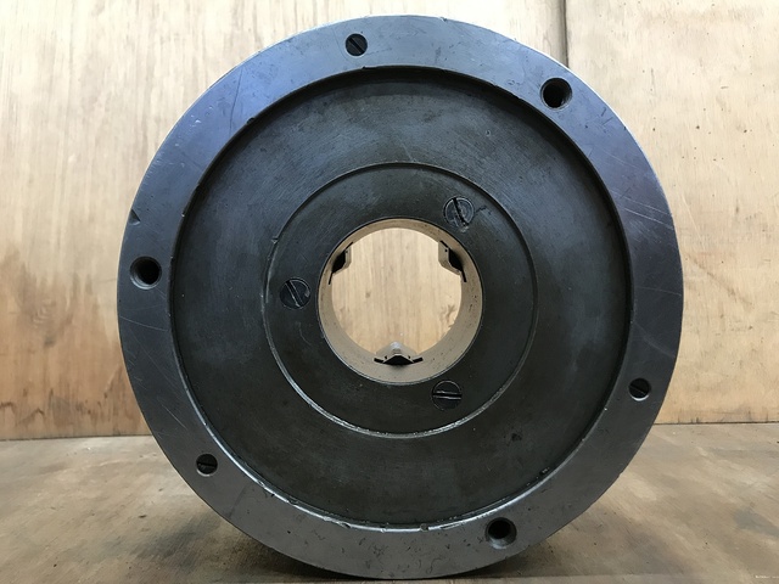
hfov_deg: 63.4
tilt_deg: -0.5
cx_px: 390
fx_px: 630
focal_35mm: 28
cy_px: 292
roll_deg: +0.5
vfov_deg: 49.7
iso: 80
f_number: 1.8
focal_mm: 3.99
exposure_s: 1/15
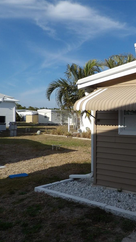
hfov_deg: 29.8
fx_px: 224
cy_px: 121
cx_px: 155
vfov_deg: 56.6
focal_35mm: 35
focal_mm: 4.3
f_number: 4.6
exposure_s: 1/756
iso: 100
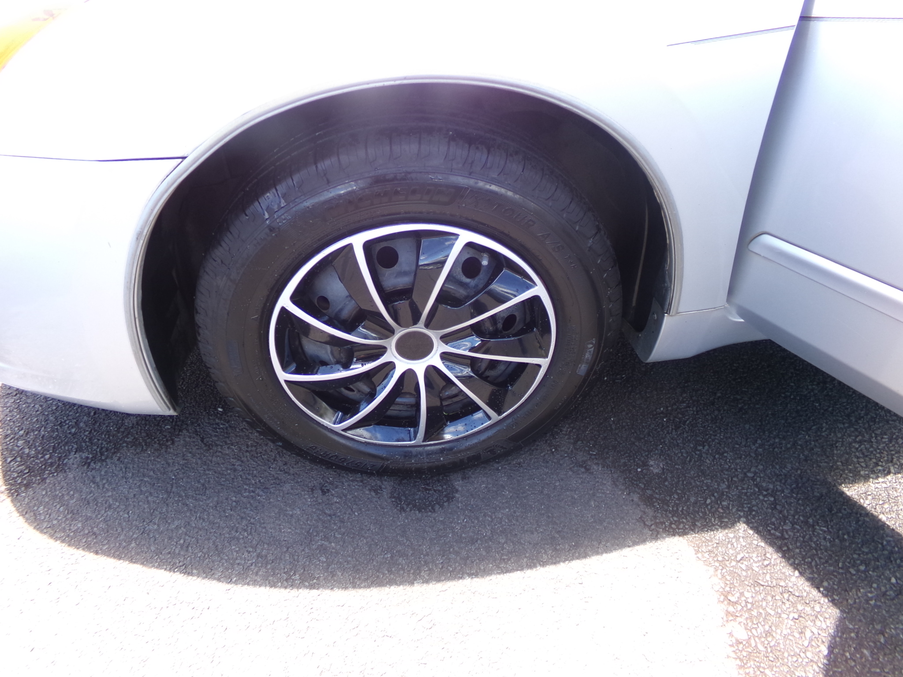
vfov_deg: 56.8
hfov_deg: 71.6
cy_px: 338
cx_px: 452
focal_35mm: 24
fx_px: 626
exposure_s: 1/75
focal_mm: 4.3
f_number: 3.7
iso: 100
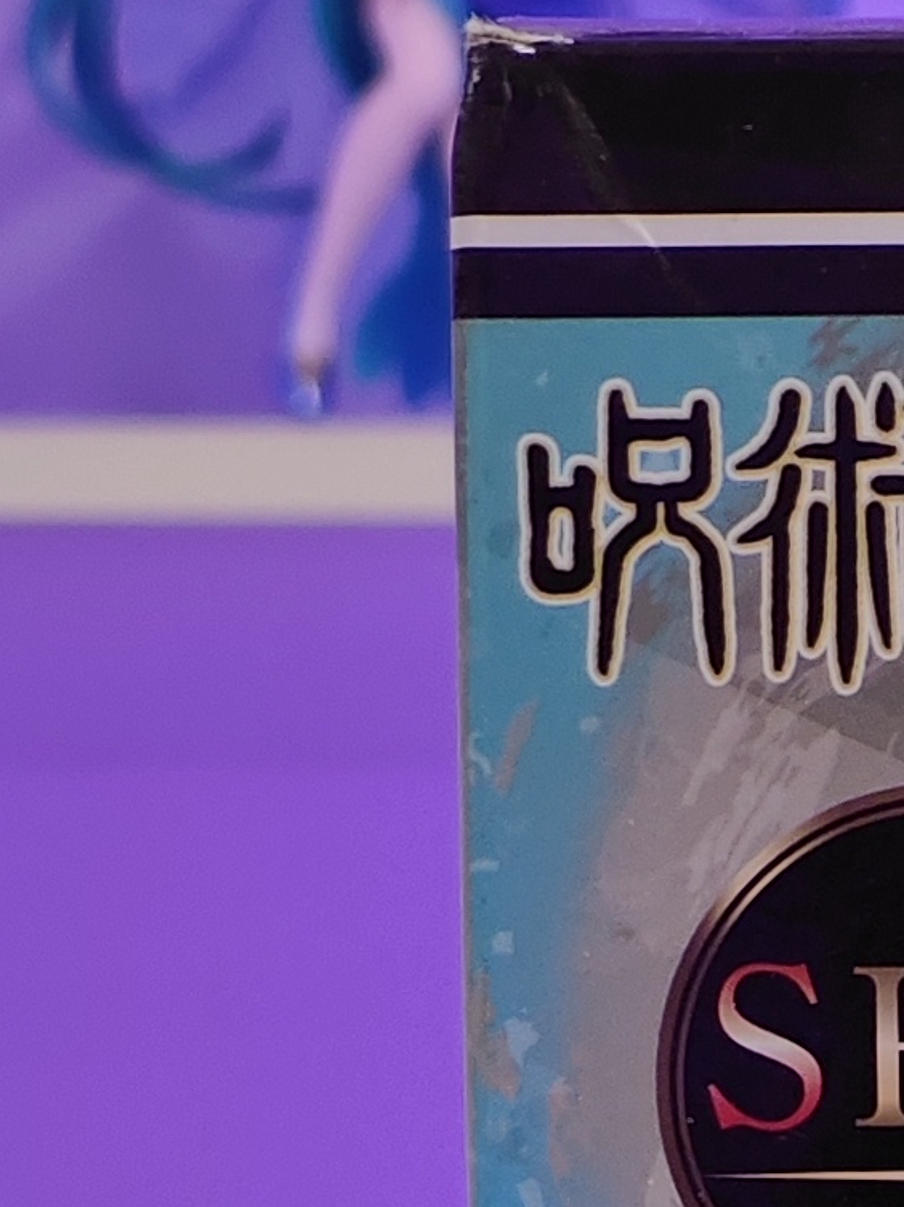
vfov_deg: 5.6
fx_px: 12093
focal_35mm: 347
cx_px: 1919
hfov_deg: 4.2
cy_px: 2390
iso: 400
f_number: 2.4
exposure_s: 1/16.6
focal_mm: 7.48
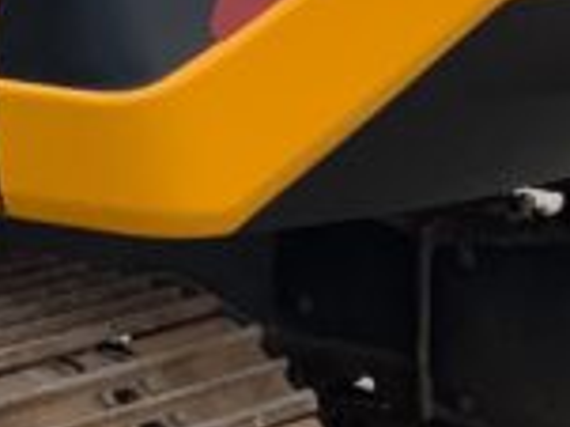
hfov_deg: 9.9
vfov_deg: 7.4
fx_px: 3241
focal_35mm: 197
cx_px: -79
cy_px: -287
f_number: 1.8
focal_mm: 3
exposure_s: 1/1412
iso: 16
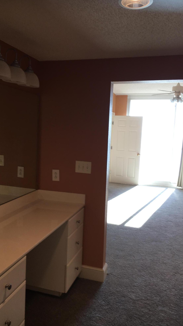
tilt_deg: -5.3
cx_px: 82
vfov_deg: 61.0
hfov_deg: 36.6
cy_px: 163
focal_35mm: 32
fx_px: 276
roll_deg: -1.6
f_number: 2.2
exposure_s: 1/40
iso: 25
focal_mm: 4.15
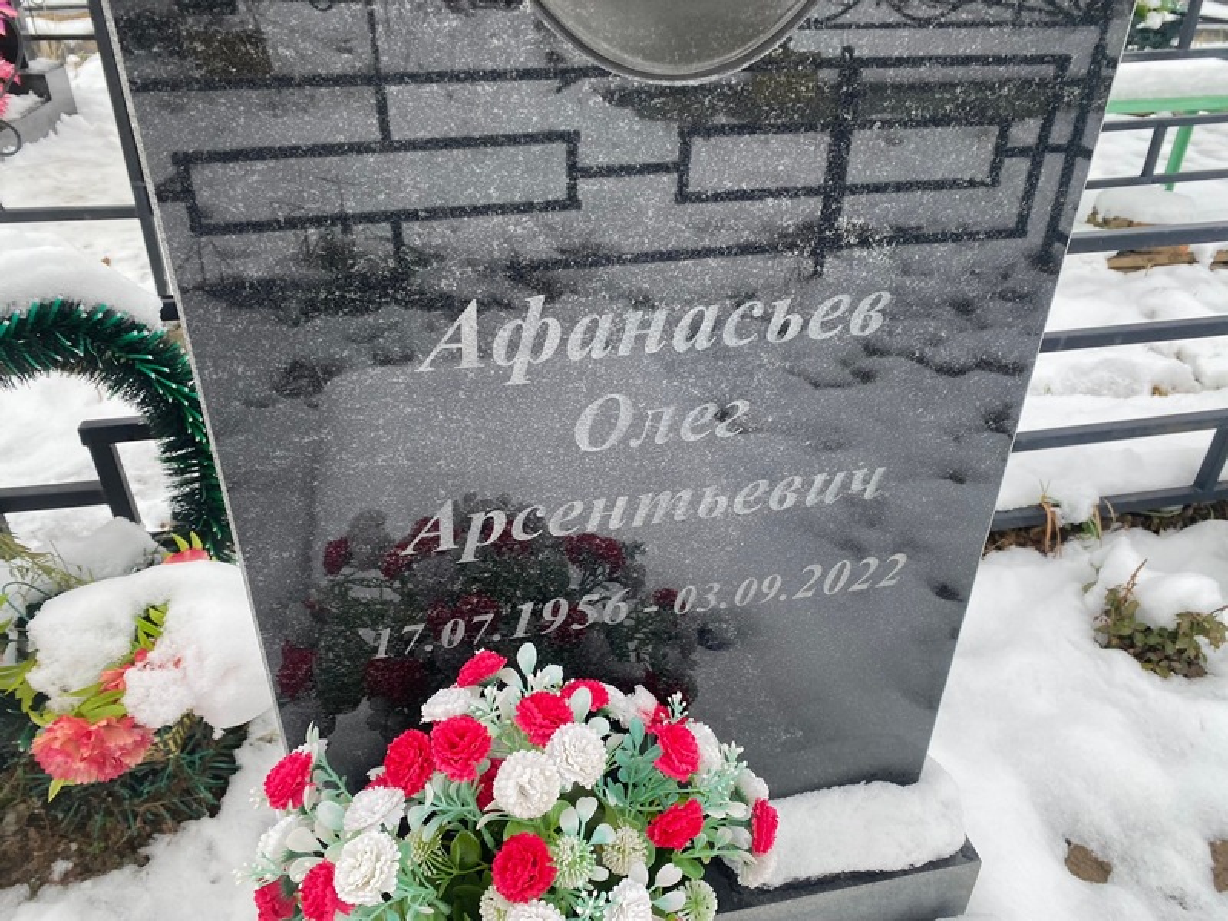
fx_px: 922
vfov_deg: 53.1
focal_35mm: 26
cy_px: 460
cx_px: 614
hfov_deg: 67.3
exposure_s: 1/121
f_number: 1.8
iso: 40
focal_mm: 4.25
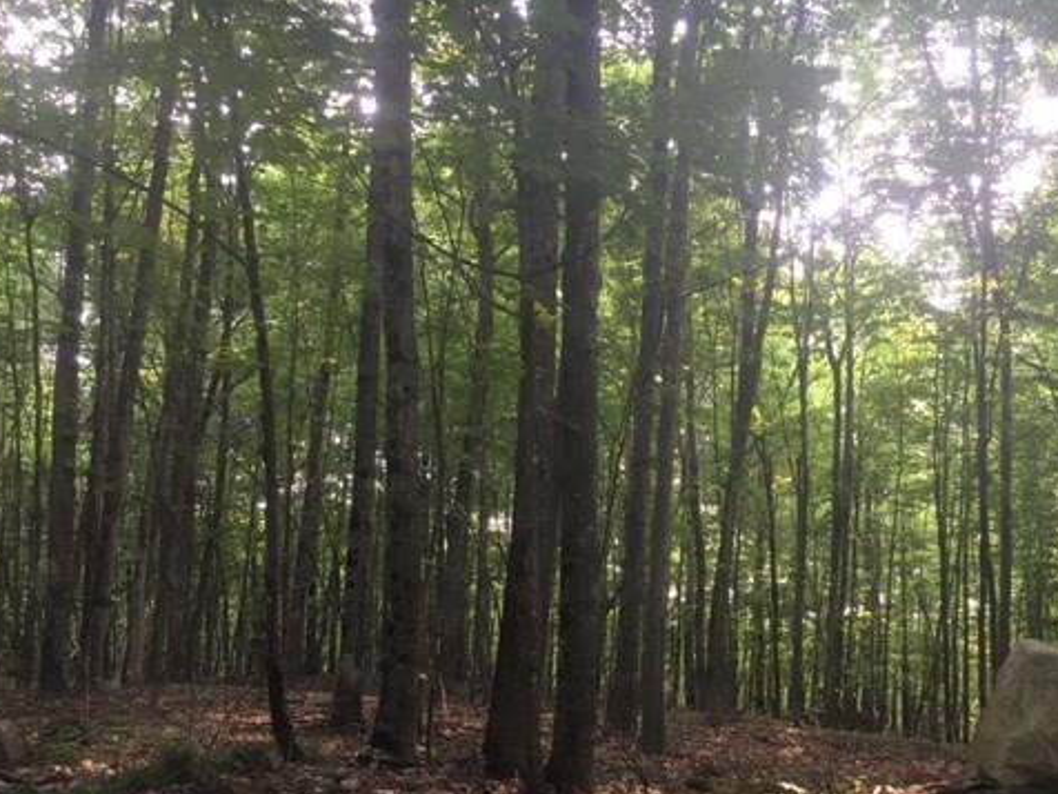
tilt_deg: +5.0
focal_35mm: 39
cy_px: 512
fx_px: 1192
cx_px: 678
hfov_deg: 47.3
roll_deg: +0.3
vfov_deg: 36.5
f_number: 2.2
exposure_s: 1/30
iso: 64
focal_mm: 4.15
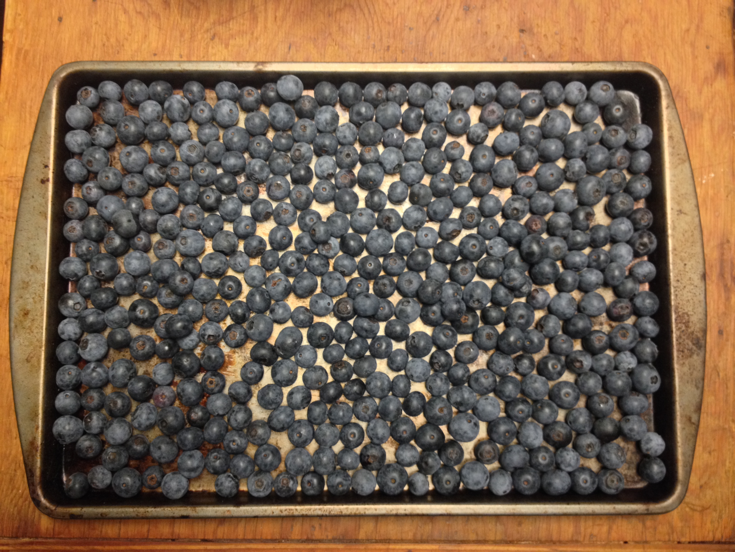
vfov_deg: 40.7
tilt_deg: -84.2
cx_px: 368
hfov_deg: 52.6
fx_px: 743
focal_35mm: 35
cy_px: 276
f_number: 2.4
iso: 200
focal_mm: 4.28
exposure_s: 1/20
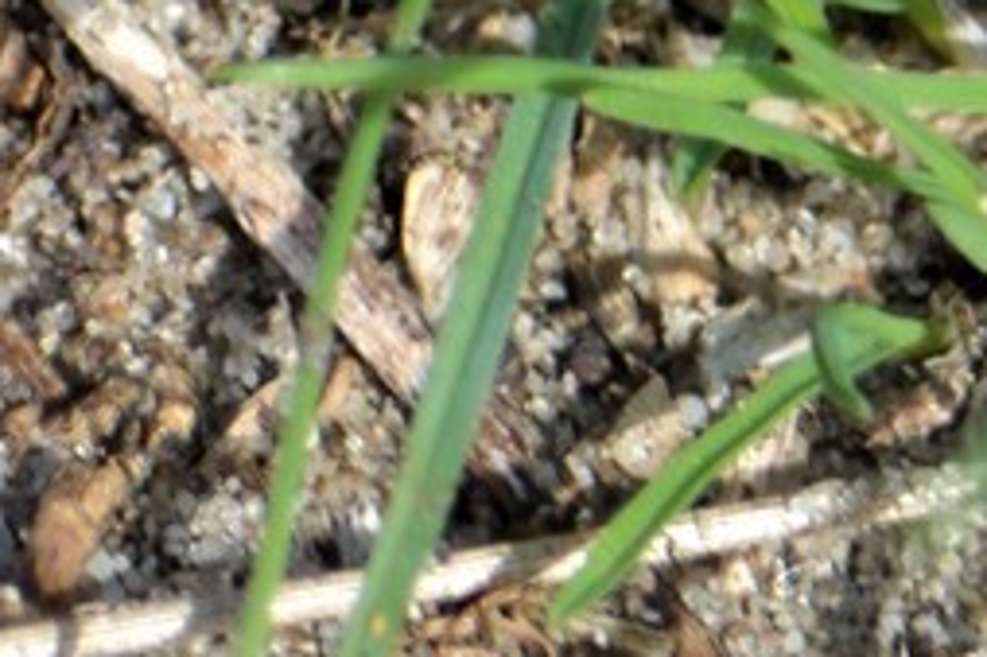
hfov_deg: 1.4
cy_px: -315
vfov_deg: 0.9
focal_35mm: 1473
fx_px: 40357
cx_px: -626
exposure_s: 1/200
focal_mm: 260
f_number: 8
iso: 100
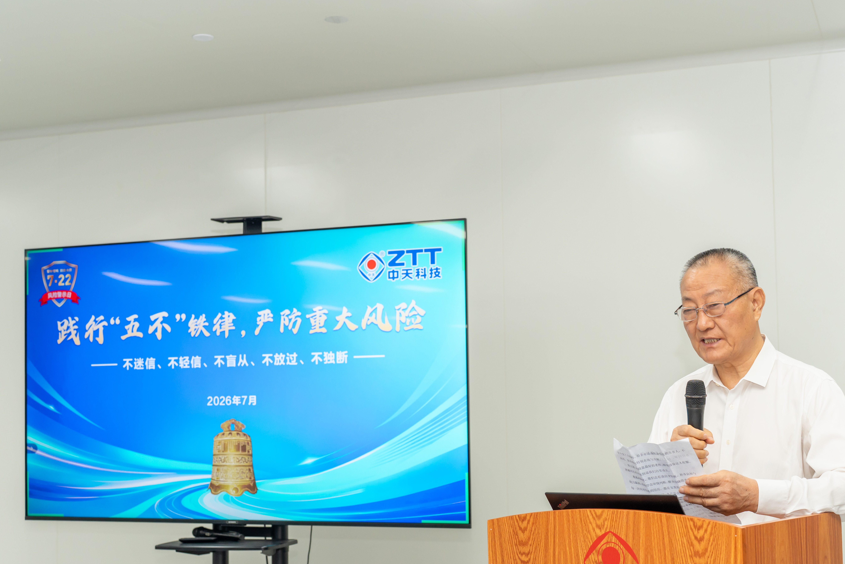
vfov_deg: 25.9
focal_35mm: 52
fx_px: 1220
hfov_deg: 38.1
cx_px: 487
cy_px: 345
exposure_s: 1/125
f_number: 4
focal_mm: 40
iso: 500
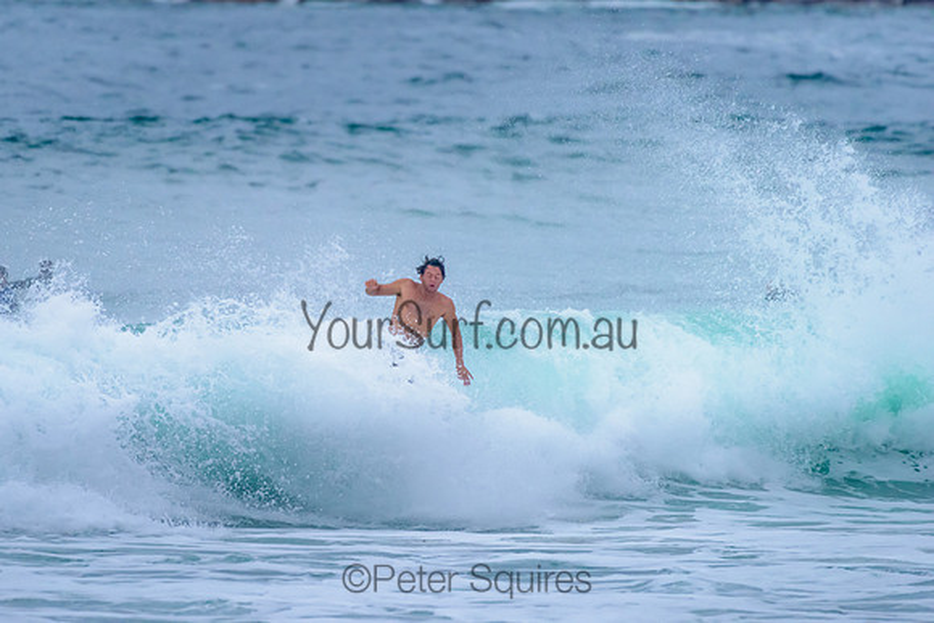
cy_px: 241
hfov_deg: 3.4
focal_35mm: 613
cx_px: 362
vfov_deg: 2.2
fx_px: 15898
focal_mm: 500
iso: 1800
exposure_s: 1/2000
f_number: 5.6
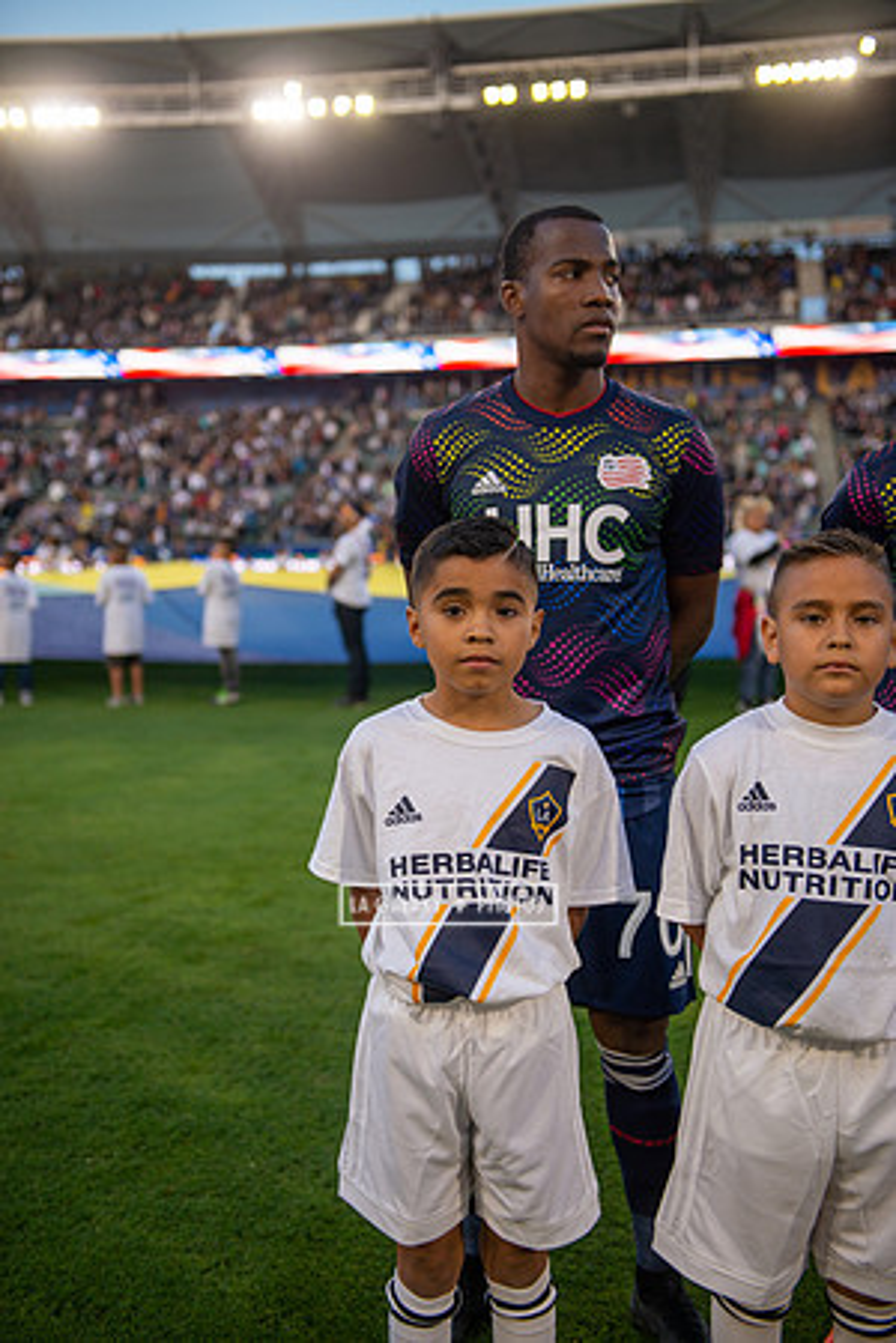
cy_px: 672
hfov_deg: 31.9
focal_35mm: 42
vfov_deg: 46.4
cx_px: 448
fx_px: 1568
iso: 200
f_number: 2.8
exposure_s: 1/1000
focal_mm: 42
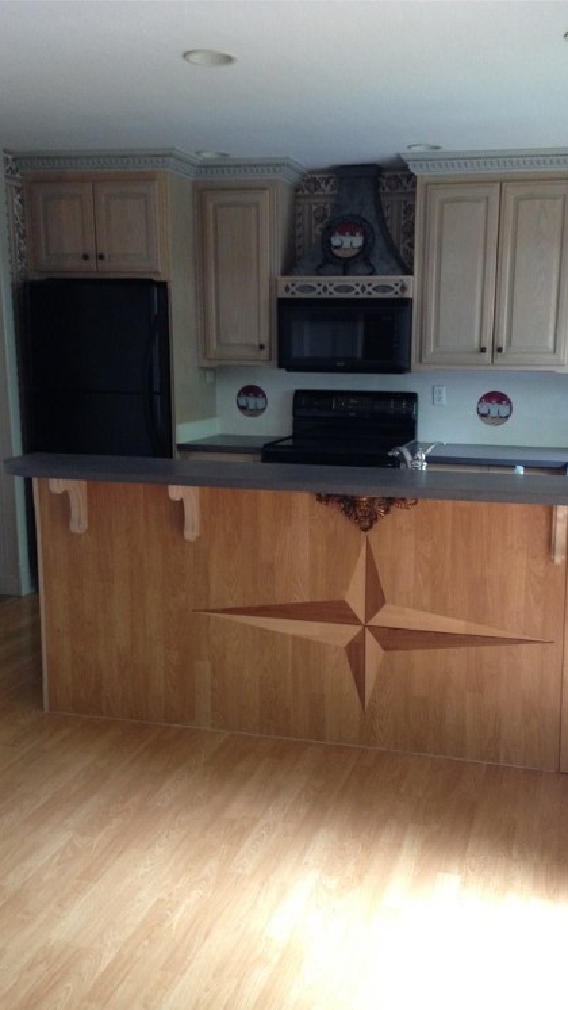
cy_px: 519
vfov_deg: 54.0
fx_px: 990
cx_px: 348
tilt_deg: -11.3
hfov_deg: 31.9
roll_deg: -0.5
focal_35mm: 37
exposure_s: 1/20
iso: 160
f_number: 2.4
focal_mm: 4.12
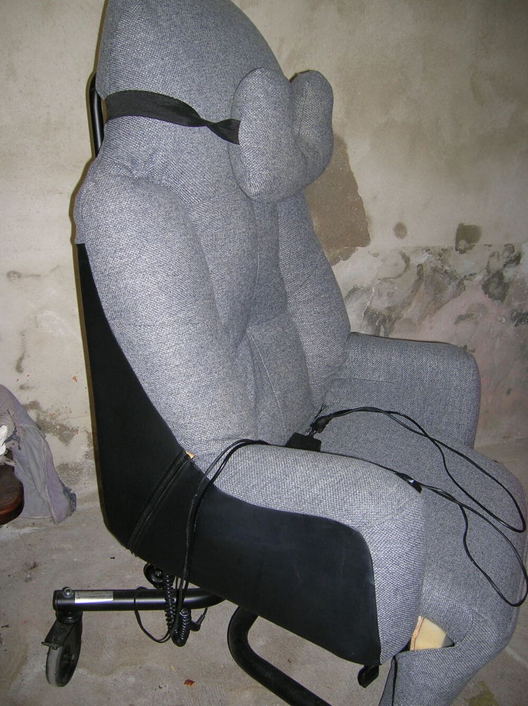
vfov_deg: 54.0
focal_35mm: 34
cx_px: 264
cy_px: 353
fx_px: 693
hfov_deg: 41.7
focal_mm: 5.7
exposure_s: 1/60.1
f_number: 2.9
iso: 50
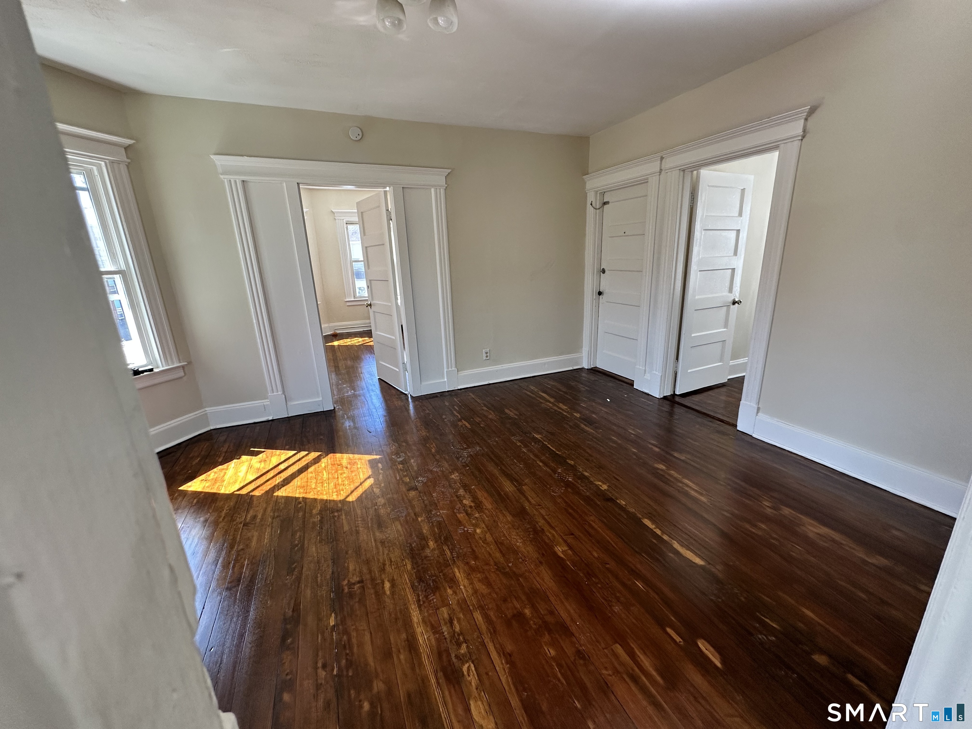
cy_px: 364
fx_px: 393
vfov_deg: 85.7
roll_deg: +1.7
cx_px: 486
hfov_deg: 102.1
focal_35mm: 14
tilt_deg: -15.3
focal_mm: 2.22
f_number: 2.2
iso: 125
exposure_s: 1/99
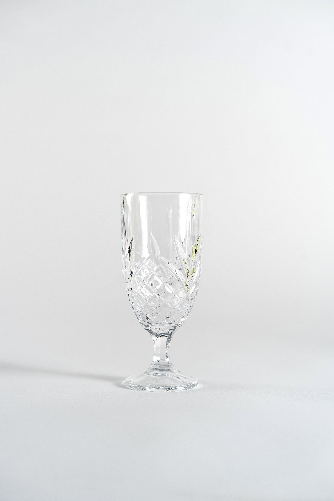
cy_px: 250
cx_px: 167
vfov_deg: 36.2
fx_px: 765
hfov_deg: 24.6
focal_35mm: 55
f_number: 5
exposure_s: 1/200
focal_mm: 55
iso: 100
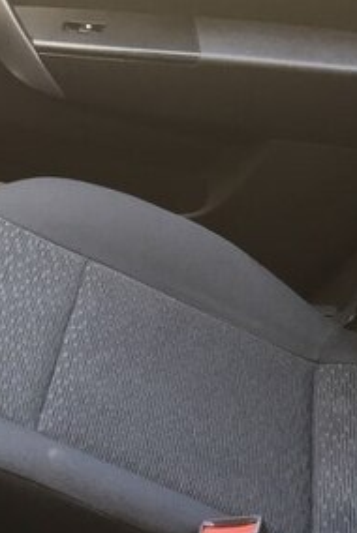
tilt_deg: -46.9
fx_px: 1039
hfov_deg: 17.0
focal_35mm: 70
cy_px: 448
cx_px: -231
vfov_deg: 28.0
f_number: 2.2
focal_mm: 4.15
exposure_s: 1/33
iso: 40
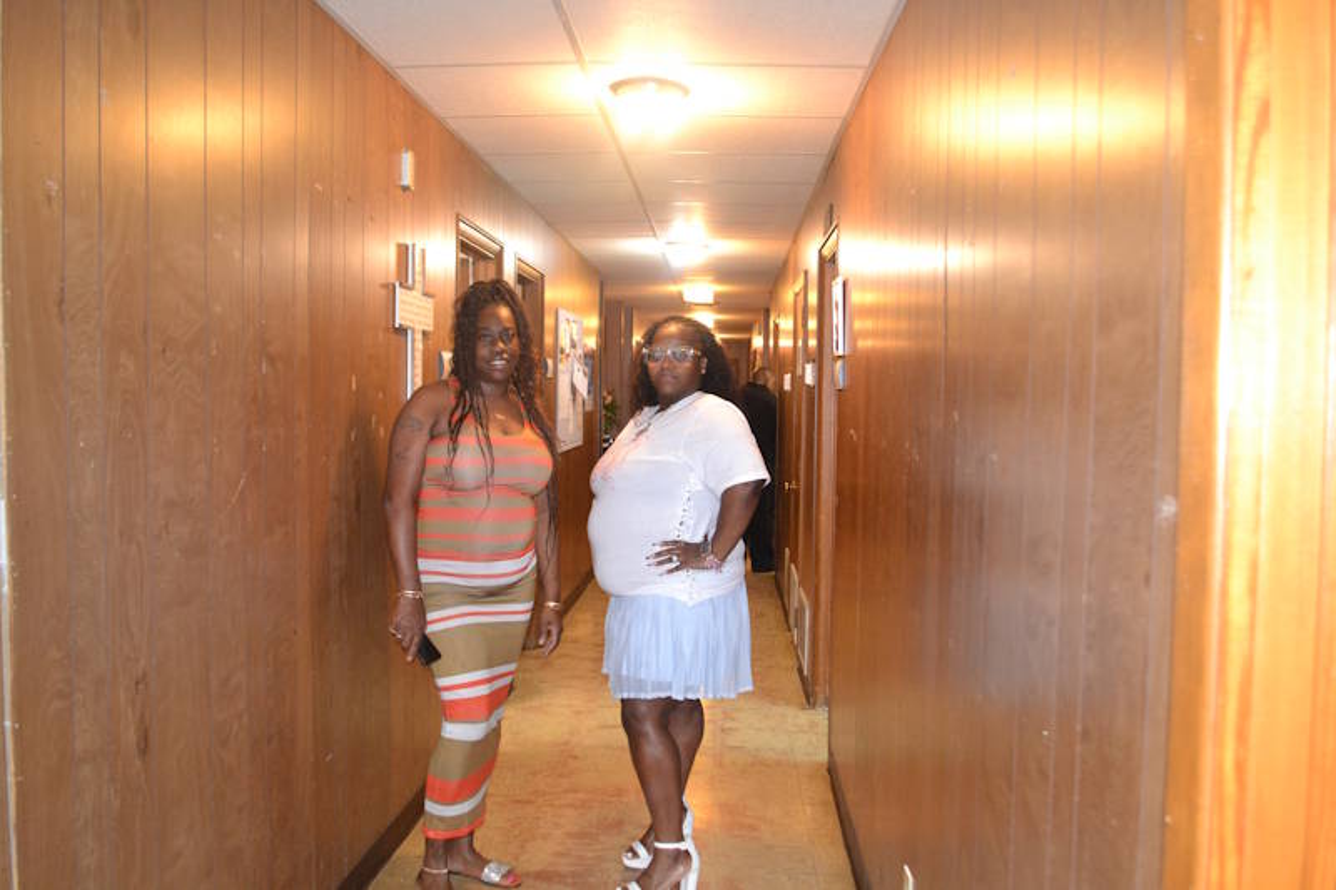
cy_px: 445
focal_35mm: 30
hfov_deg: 61.9
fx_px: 1113
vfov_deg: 43.6
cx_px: 668
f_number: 3.8
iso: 2000
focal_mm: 20
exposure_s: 1/60
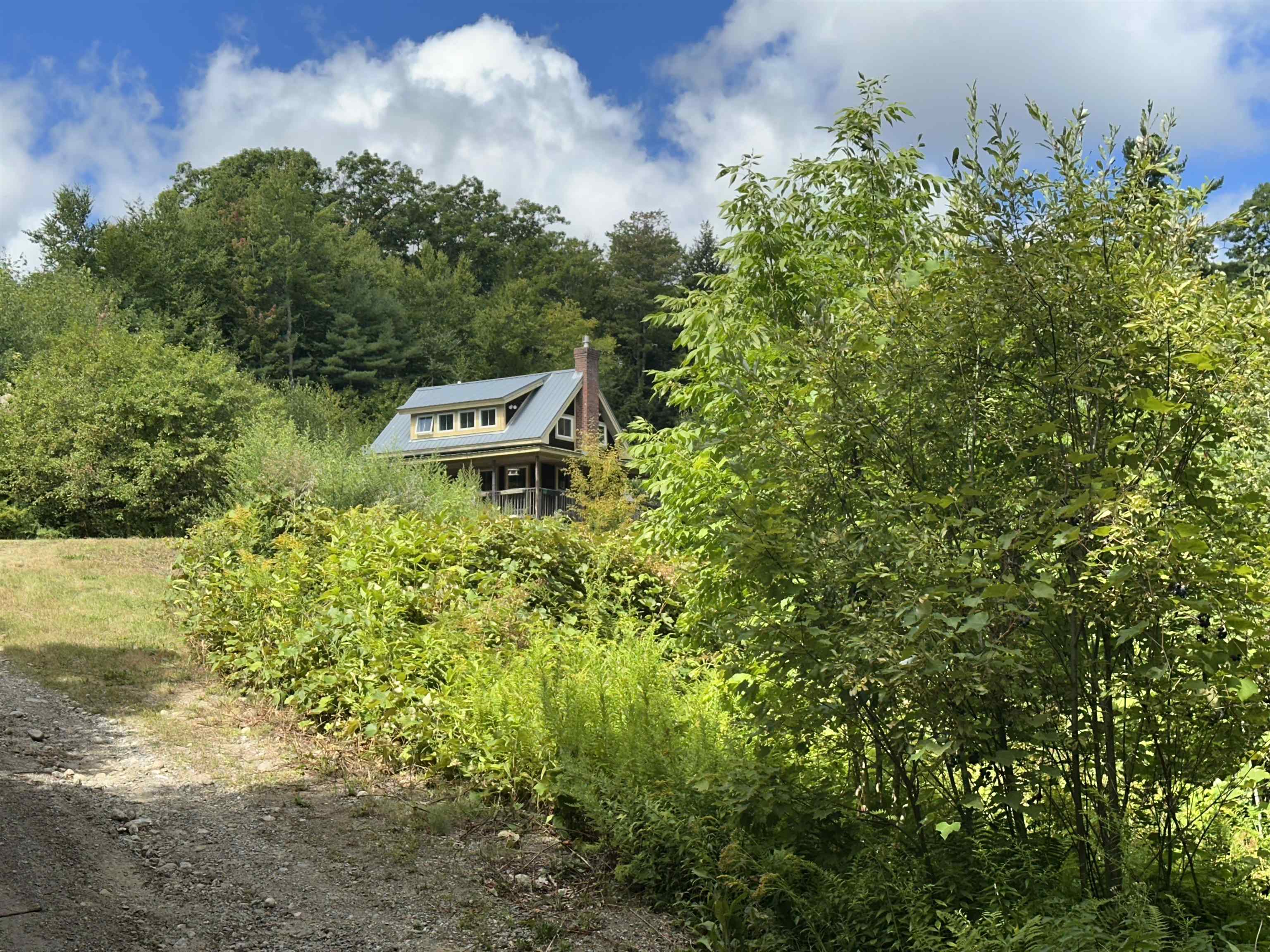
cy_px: 476
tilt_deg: +7.4
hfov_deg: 39.7
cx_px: 635
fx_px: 1761
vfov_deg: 30.3
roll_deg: -0.2
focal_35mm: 48
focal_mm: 6.86
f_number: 1.78
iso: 64
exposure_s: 1/2114
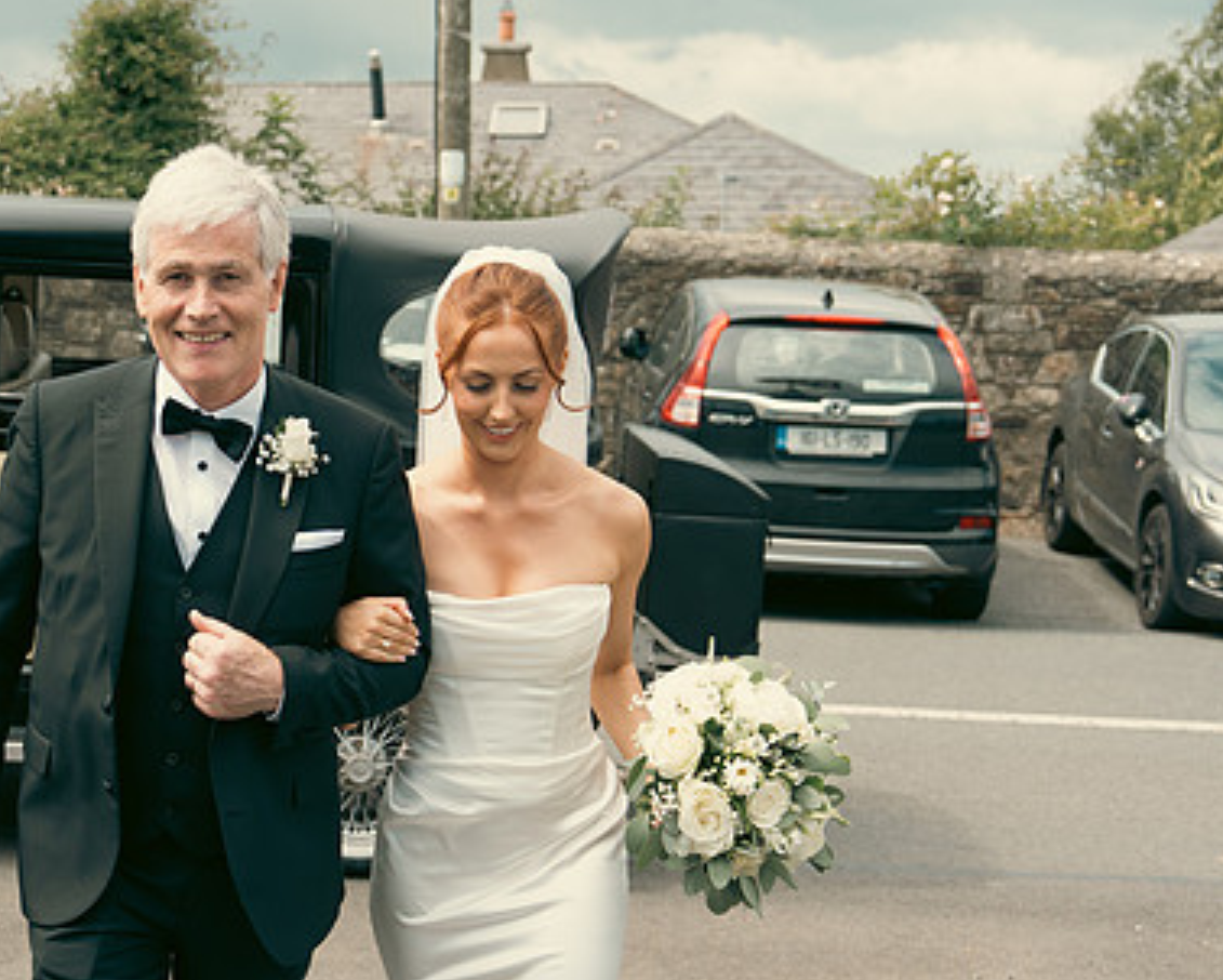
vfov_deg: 20.4
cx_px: 311
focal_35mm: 75
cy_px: 595
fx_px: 2716
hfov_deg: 25.1
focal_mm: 35
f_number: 3.5
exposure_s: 1/640
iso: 125
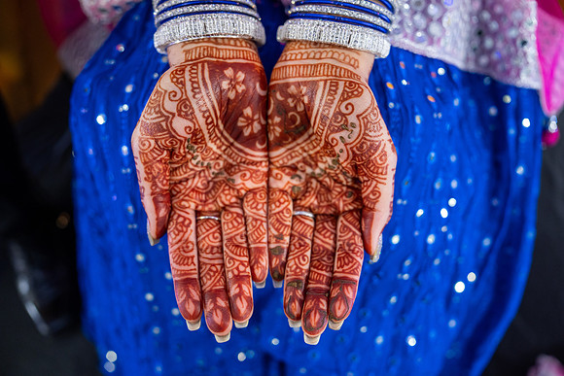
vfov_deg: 53.2
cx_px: 282
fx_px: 376
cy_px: 188
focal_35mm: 24
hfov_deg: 73.7
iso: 1250
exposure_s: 1/125
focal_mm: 24
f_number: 2.8
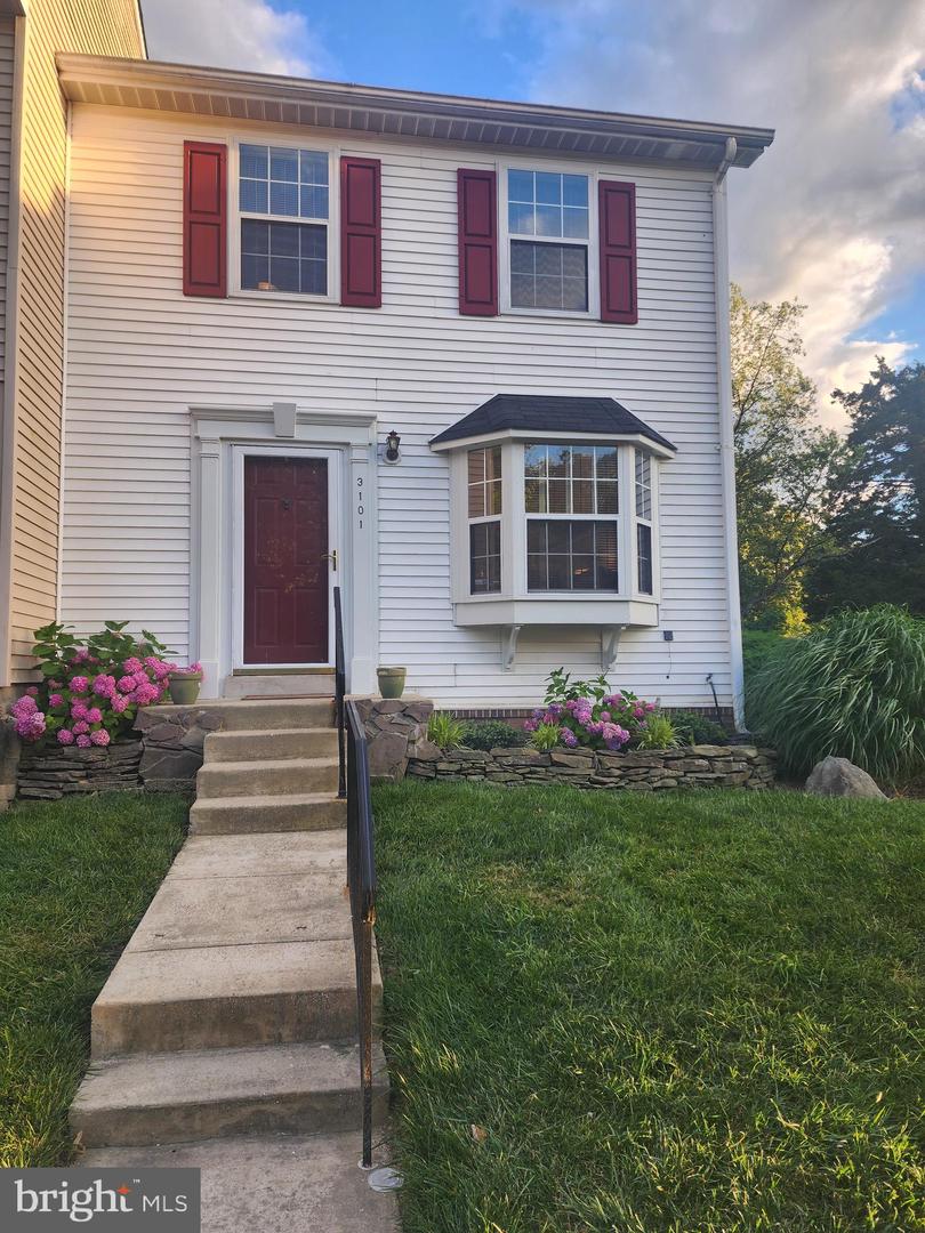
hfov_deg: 58.9
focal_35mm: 23
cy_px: 616
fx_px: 819
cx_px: 462
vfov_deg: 73.9
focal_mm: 6.4
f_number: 1.8
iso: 25
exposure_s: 1/180
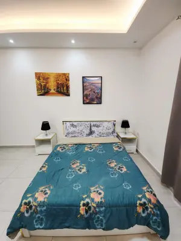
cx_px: 90
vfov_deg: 106.2
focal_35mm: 13
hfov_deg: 89.9
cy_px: 120
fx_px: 91
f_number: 2.2
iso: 100
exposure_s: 1/50
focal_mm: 2.2
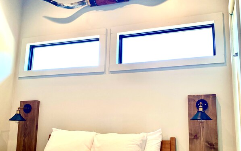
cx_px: 121
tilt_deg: +12.1
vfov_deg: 34.2
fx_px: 243
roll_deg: -1.0
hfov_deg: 52.8
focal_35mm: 37
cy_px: 93
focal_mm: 4.25
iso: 100
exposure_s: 1/120
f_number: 1.8
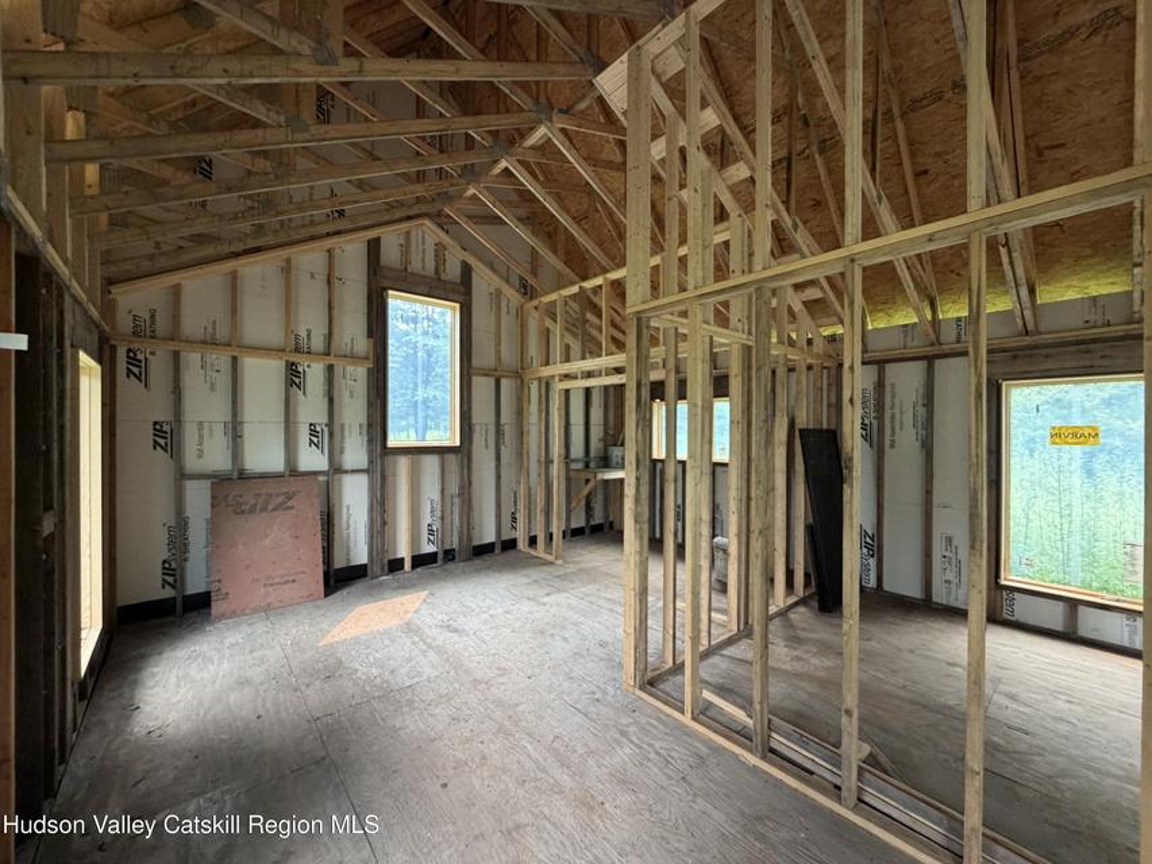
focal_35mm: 14
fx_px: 466
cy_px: 432
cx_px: 576
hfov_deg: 102.1
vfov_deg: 85.7
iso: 200
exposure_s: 1/121
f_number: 2.2
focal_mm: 2.22
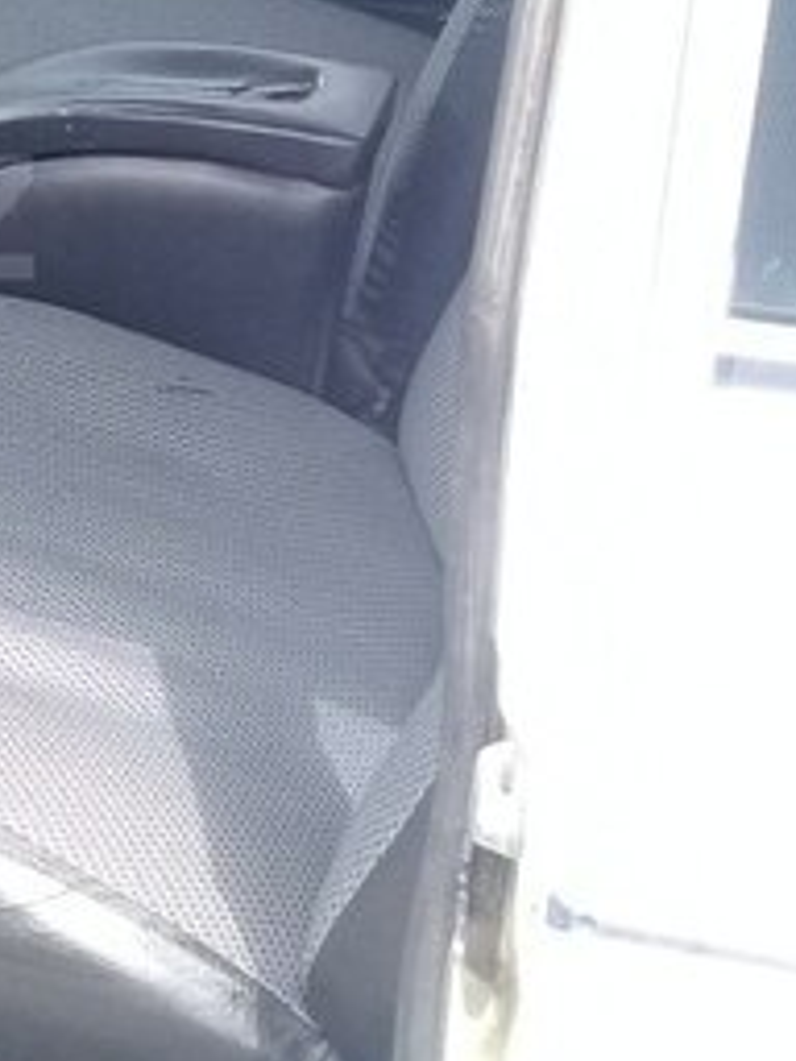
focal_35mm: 80
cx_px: -390
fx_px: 2453
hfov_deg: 16.8
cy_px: 218
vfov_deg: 24.1
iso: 50
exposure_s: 1/122
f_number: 2.2
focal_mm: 3.3
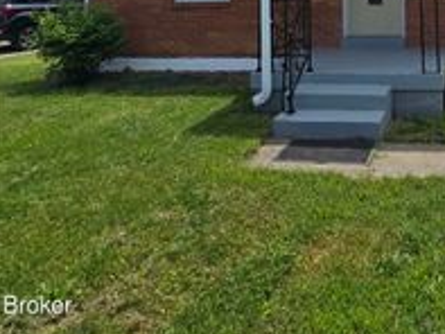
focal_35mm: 33
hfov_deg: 48.5
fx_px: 424
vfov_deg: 33.6
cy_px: -80
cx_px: 413
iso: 50
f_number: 2.2
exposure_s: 1/3220
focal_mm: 2.2
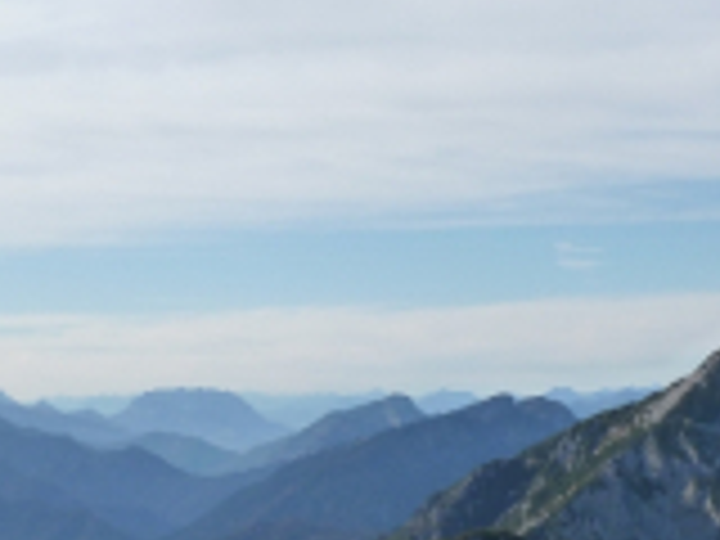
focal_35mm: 101
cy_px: 526
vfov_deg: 14.4
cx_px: 135
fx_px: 2101
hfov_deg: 19.2
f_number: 5
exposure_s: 1/500
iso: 160
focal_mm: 8
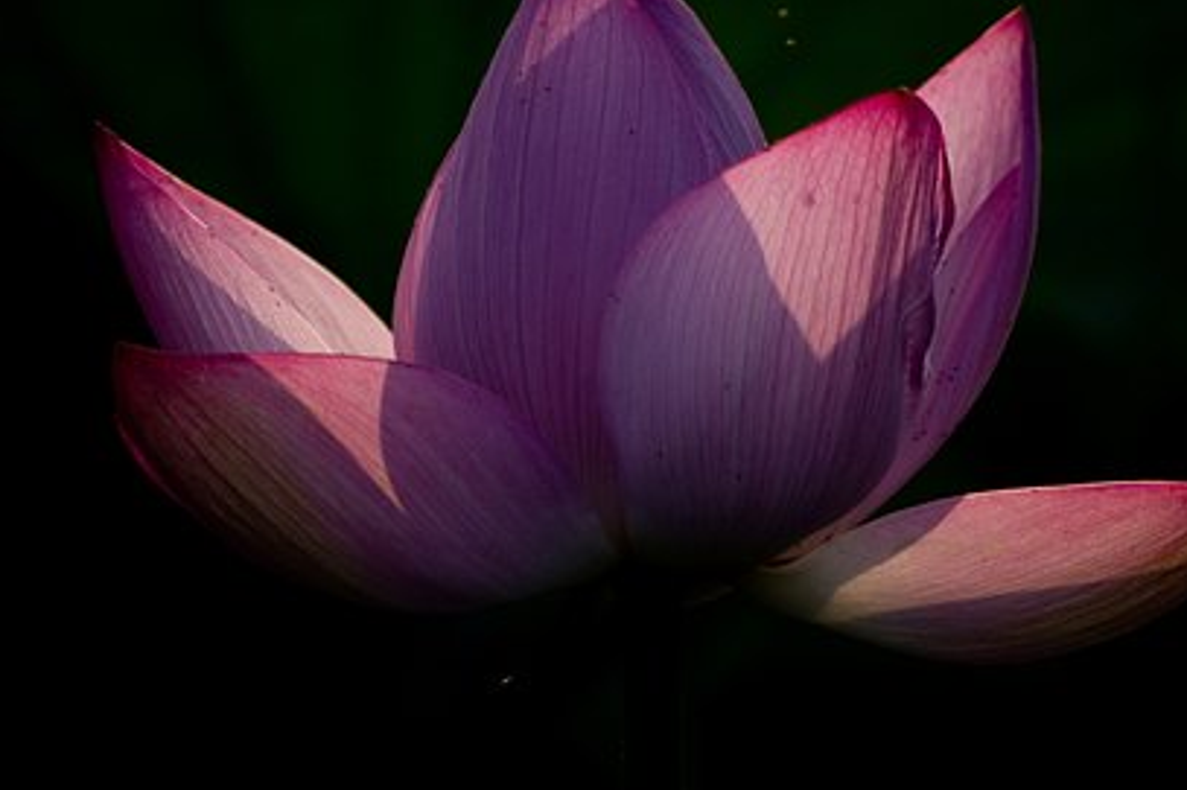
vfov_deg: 3.6
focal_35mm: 377
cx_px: 647
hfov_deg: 5.5
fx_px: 12425
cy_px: 303
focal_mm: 200
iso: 400
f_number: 5.6
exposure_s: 1/500
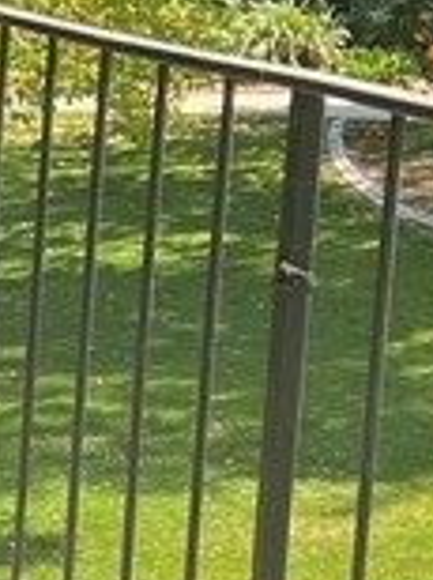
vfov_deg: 11.3
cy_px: 569
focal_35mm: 173
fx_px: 2893
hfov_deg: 7.9
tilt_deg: -13.8
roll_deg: +0.5
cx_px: -655
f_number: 1.5
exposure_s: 1/604
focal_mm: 5.7
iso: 50
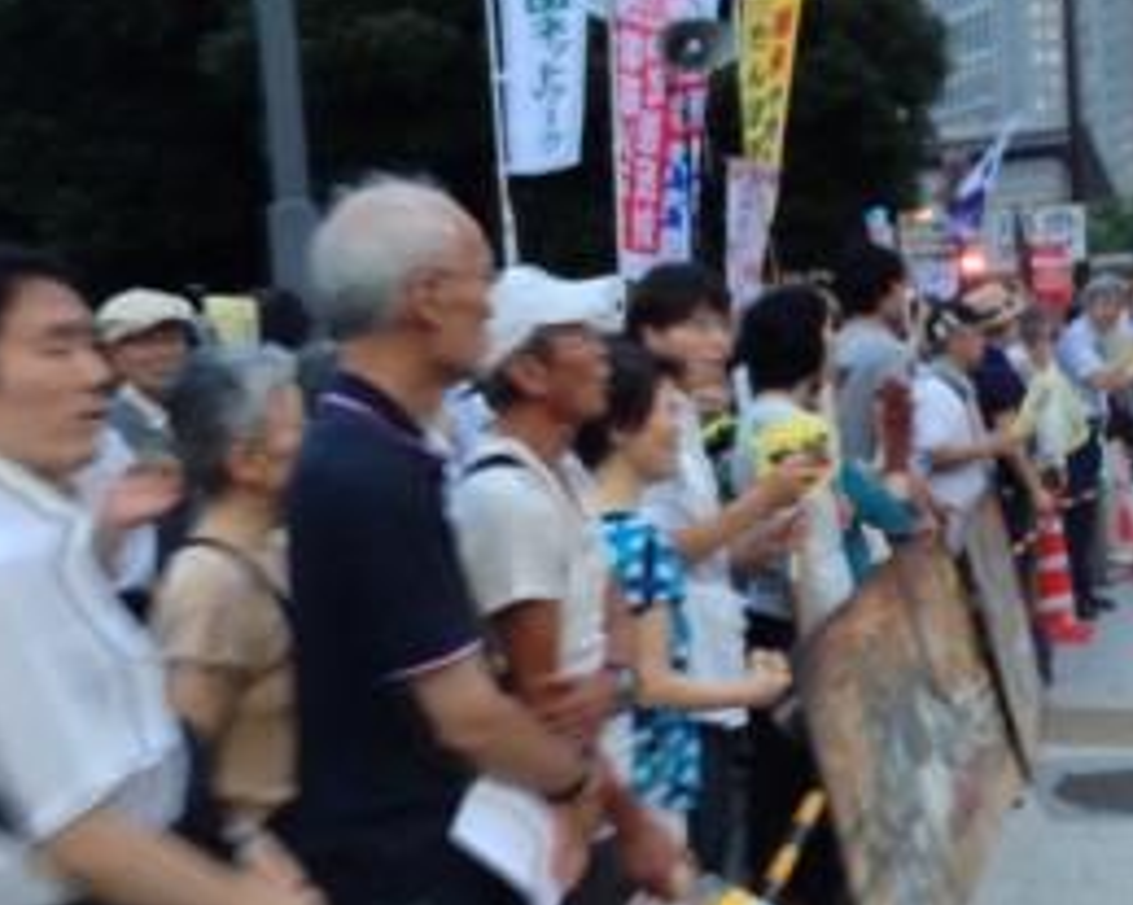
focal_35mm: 56
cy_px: 498
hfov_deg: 33.5
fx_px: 1877
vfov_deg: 27.1
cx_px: 656
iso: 320
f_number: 2.4
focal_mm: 4.13
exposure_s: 1/20
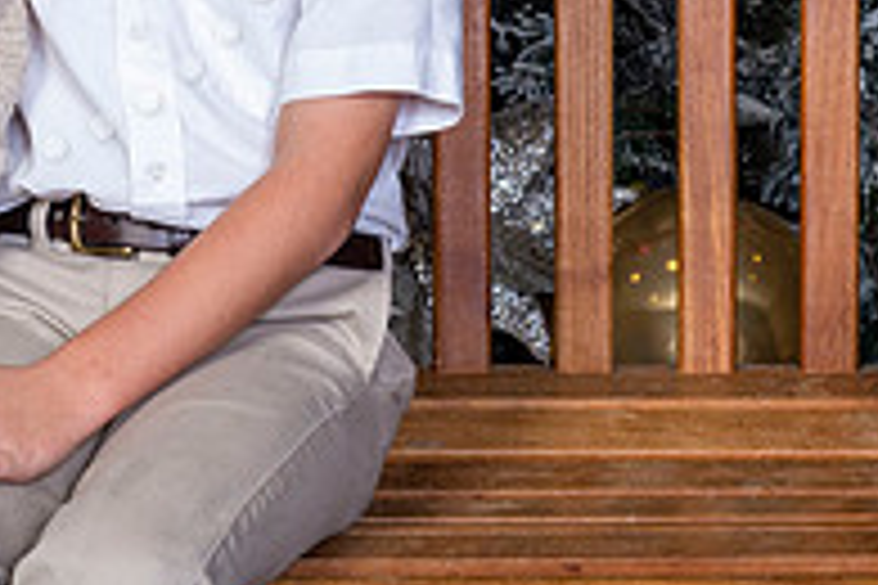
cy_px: -252
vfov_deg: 5.4
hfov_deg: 8.1
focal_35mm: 253
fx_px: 6170
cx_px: -86
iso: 400
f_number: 8
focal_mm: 85
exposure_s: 1/125
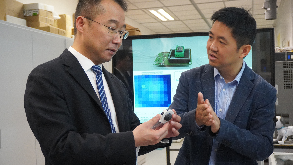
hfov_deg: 44.1
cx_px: 145
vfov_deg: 25.7
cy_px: 94
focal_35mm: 47
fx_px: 362
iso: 4000
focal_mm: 29
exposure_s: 1/160
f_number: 4.5
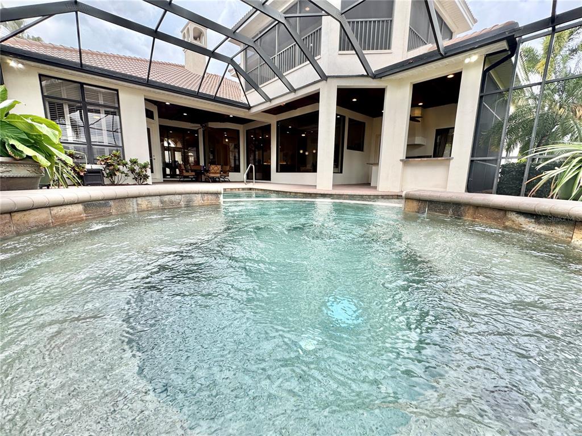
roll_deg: -1.2
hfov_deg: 102.1
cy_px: 218
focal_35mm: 14
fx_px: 235
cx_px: 291
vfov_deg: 85.7
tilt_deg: -11.7
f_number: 2.2
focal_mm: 2.22
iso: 40
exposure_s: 1/243
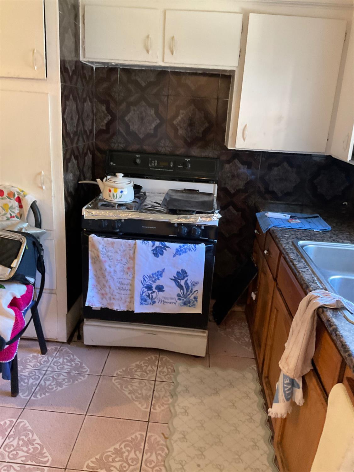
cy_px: 236
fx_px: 395
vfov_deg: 61.7
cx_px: 177
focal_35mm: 29
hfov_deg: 48.2
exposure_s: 1/40
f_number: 1.8
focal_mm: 3
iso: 250
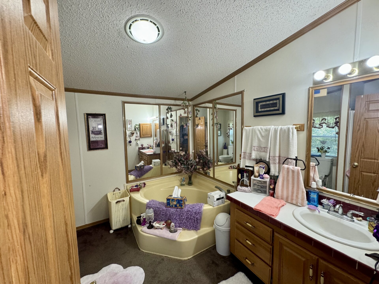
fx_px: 153
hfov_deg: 102.1
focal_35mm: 14
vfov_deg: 85.7
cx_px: 190
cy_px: 142
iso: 250
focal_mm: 2.22
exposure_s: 1/120
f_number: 2.2
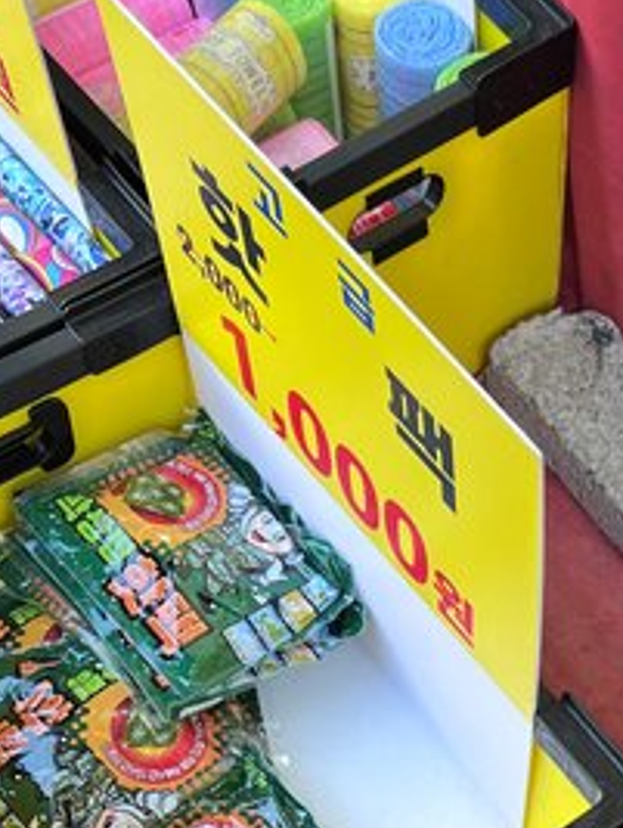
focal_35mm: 70
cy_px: 983
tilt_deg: -67.1
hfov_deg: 20.4
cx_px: 617
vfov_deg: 25.1
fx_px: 1676
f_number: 1.5
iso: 50
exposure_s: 1/120
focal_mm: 5.7
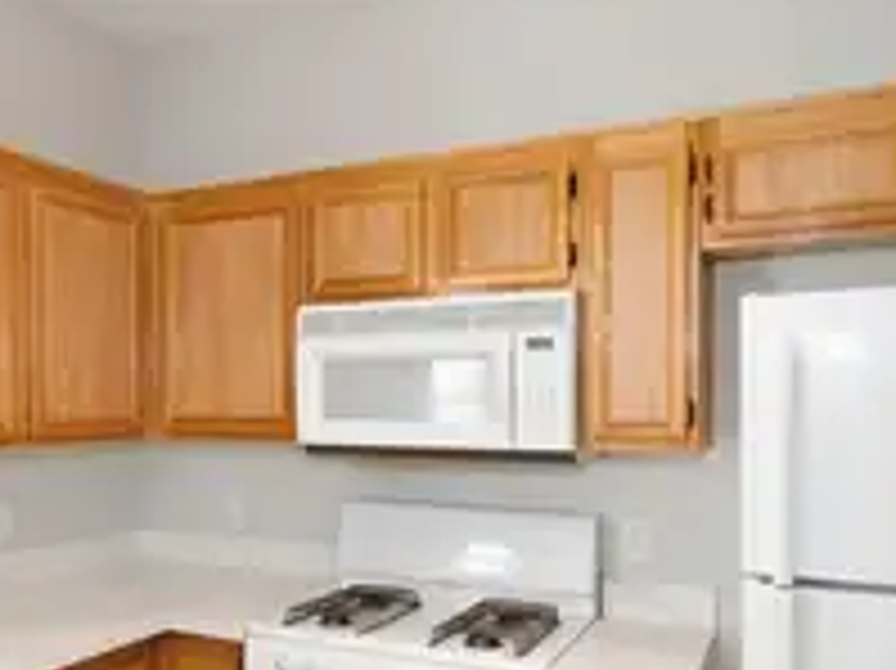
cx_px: 306
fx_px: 750
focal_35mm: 29
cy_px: 587
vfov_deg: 44.4
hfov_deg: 60.4
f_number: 4
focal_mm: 10
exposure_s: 1/60
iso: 450
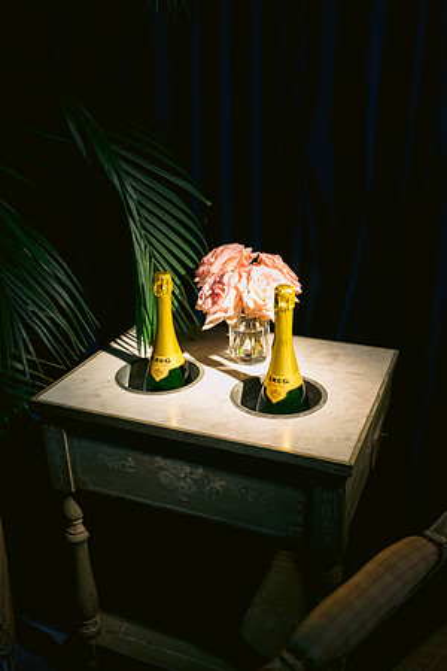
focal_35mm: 35
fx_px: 652
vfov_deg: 54.4
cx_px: 224
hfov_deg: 37.9
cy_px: 336
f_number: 5
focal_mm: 35
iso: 1600
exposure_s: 1/30
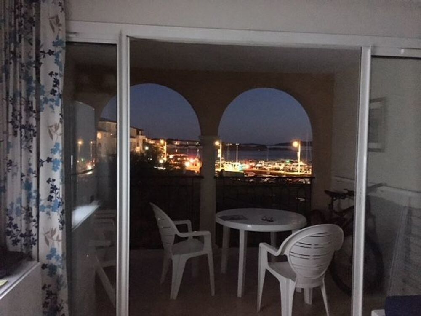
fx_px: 353
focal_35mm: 29
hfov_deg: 61.7
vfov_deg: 48.2
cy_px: 158
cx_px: 210
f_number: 2.2
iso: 2000
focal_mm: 4.15
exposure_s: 1/17
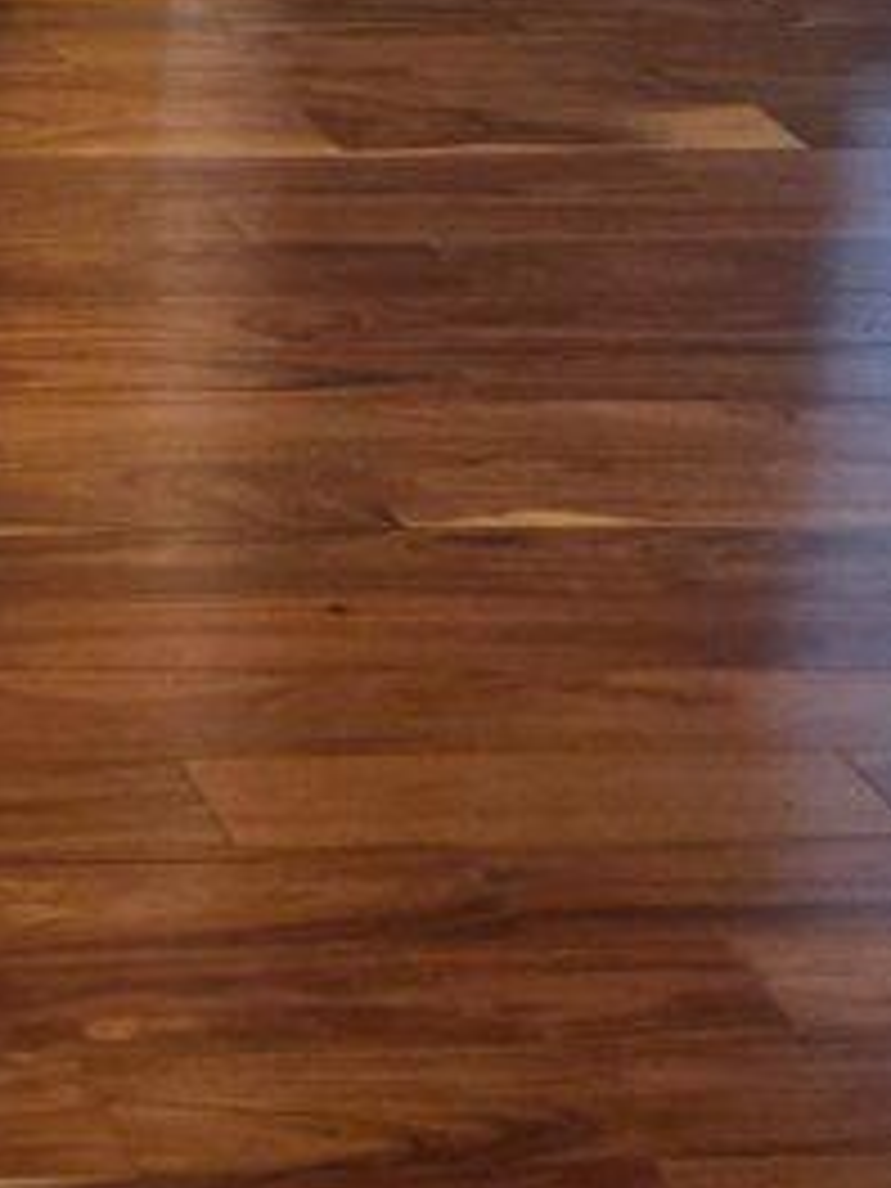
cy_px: -315
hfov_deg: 10.2
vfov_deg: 14.2
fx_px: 4599
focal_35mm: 134
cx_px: -878
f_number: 1.8
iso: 250
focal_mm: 5.4
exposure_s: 1/120
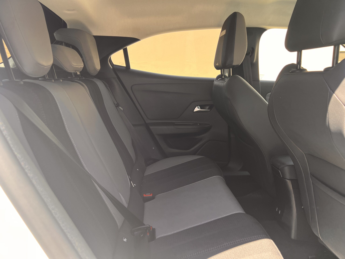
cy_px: 130
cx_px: 172
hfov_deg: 67.3
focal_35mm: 26
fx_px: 259
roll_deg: +0.5
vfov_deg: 53.1
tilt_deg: -14.6
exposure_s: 1/188
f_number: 1.5
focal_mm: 5.7
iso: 50
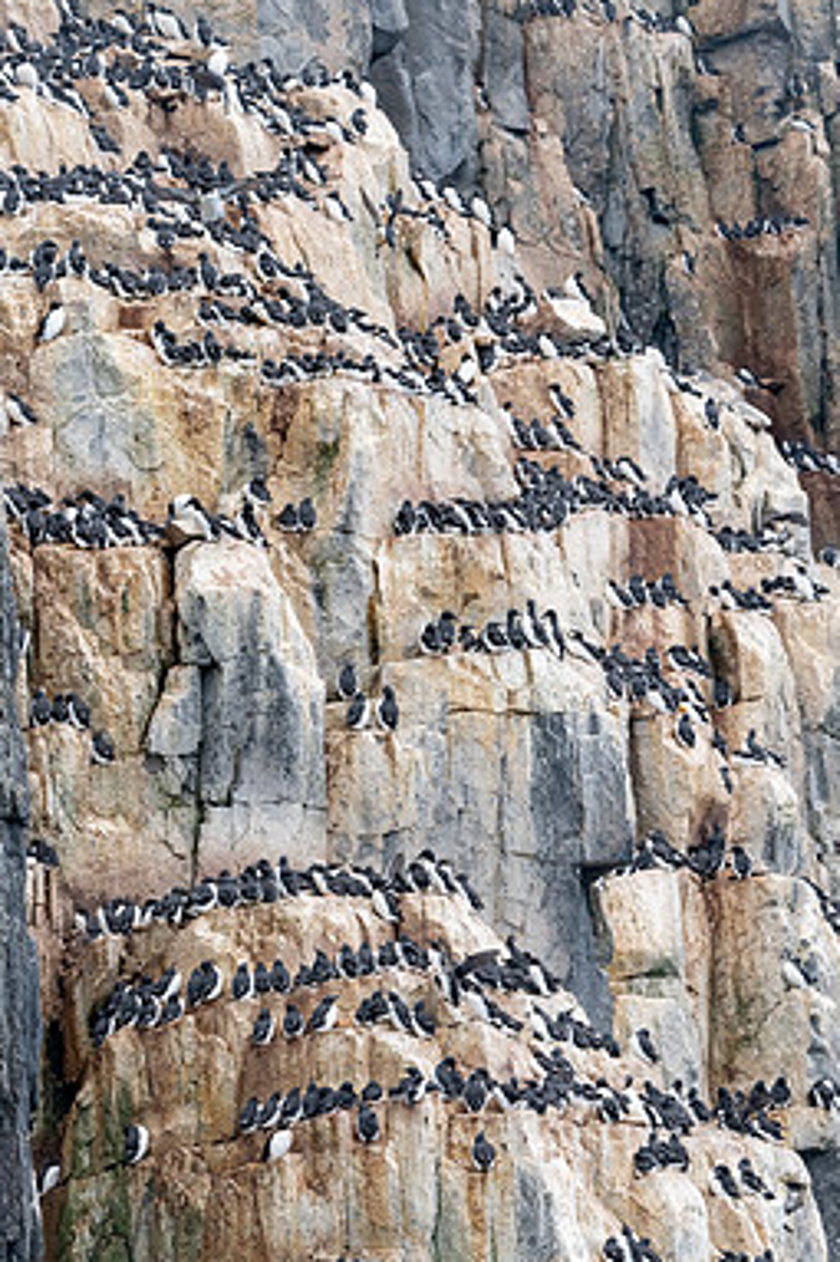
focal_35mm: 294
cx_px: 369
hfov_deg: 4.7
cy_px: 669
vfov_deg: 7.0
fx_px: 10299
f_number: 8
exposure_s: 1/500
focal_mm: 250
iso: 1600
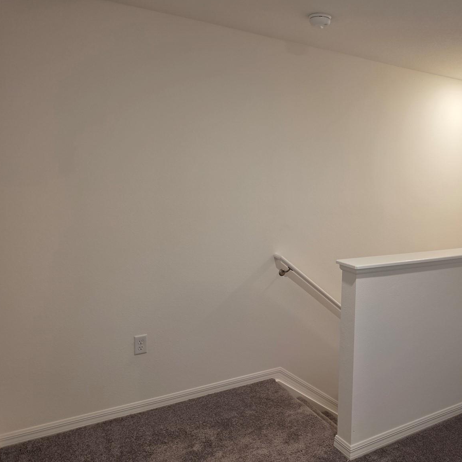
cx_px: 300
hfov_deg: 56.3
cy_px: 229
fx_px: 423
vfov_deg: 57.3
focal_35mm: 28
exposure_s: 1/120
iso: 160
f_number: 1.4
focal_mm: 6.5
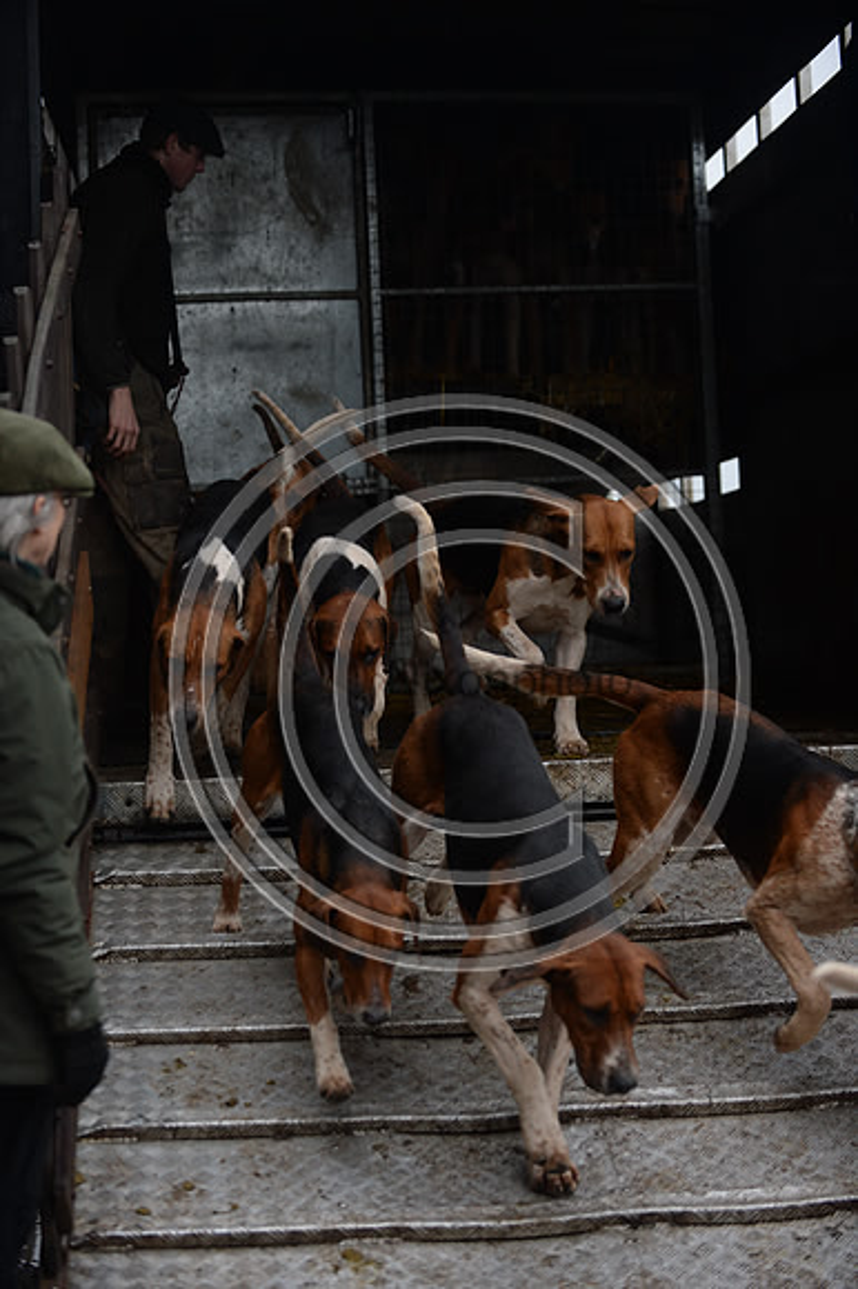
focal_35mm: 75
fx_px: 2684
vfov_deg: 27.0
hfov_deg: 18.2
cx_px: 429
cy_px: 644
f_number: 2.8
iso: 1600
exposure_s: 1/800
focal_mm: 75
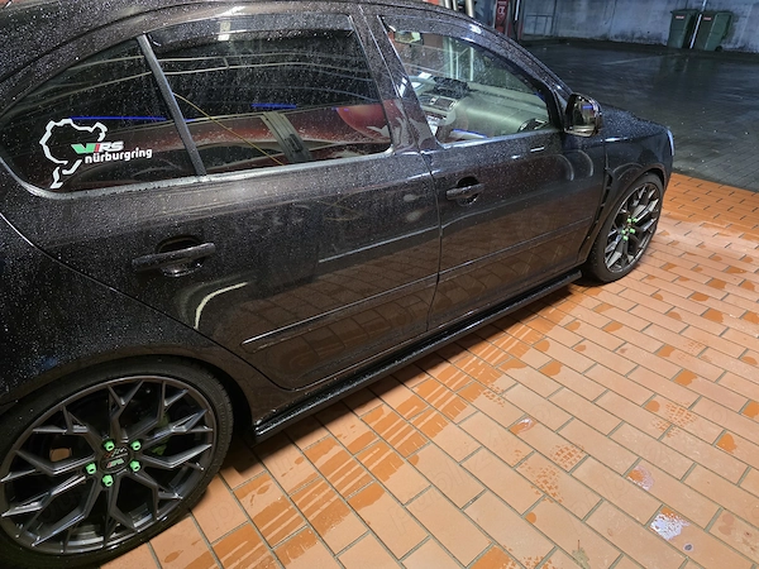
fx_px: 504
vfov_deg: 58.9
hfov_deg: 73.9
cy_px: 284
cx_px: 380
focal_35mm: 23
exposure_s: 1/50
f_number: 1.7
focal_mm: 6.3
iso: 1600
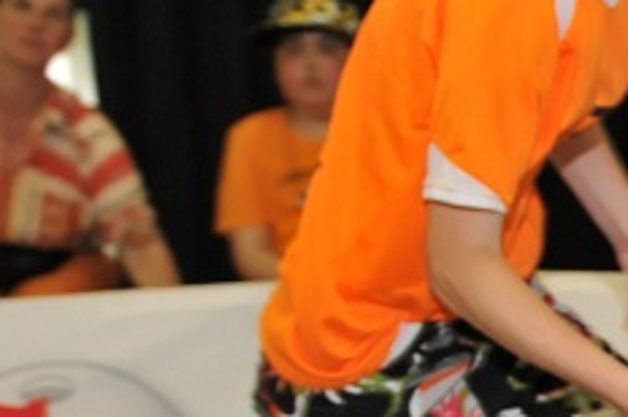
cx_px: 1192
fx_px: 2439
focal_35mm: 140
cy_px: 474
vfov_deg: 9.7
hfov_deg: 13.0
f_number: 2.8
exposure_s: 1/125
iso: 800
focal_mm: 24
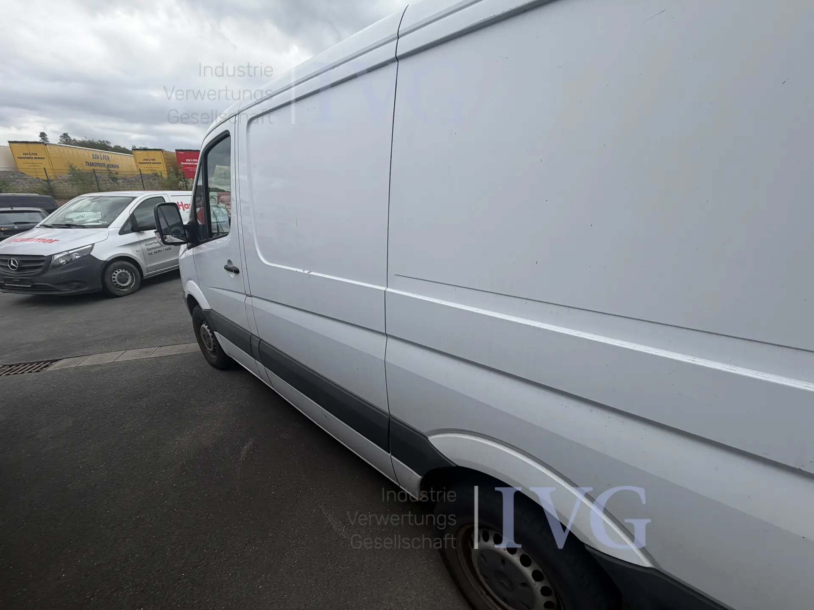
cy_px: 305
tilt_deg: -15.4
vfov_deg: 85.7
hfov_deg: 102.1
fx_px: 329
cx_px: 407
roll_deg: +1.5
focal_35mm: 14
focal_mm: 2.22
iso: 40
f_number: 2.2
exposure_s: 1/742
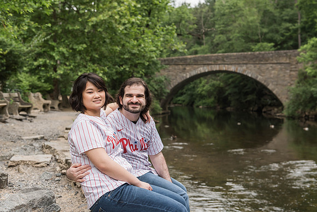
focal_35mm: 52
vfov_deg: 26.1
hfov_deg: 38.3
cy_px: 104
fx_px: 456
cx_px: 159
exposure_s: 1/200
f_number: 4
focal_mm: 48
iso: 400
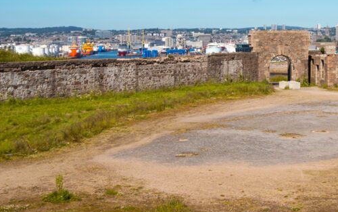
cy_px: 28
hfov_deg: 27.4
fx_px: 673
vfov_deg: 17.6
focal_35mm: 73
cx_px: 287
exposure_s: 1/800
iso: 100
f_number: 8
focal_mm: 35
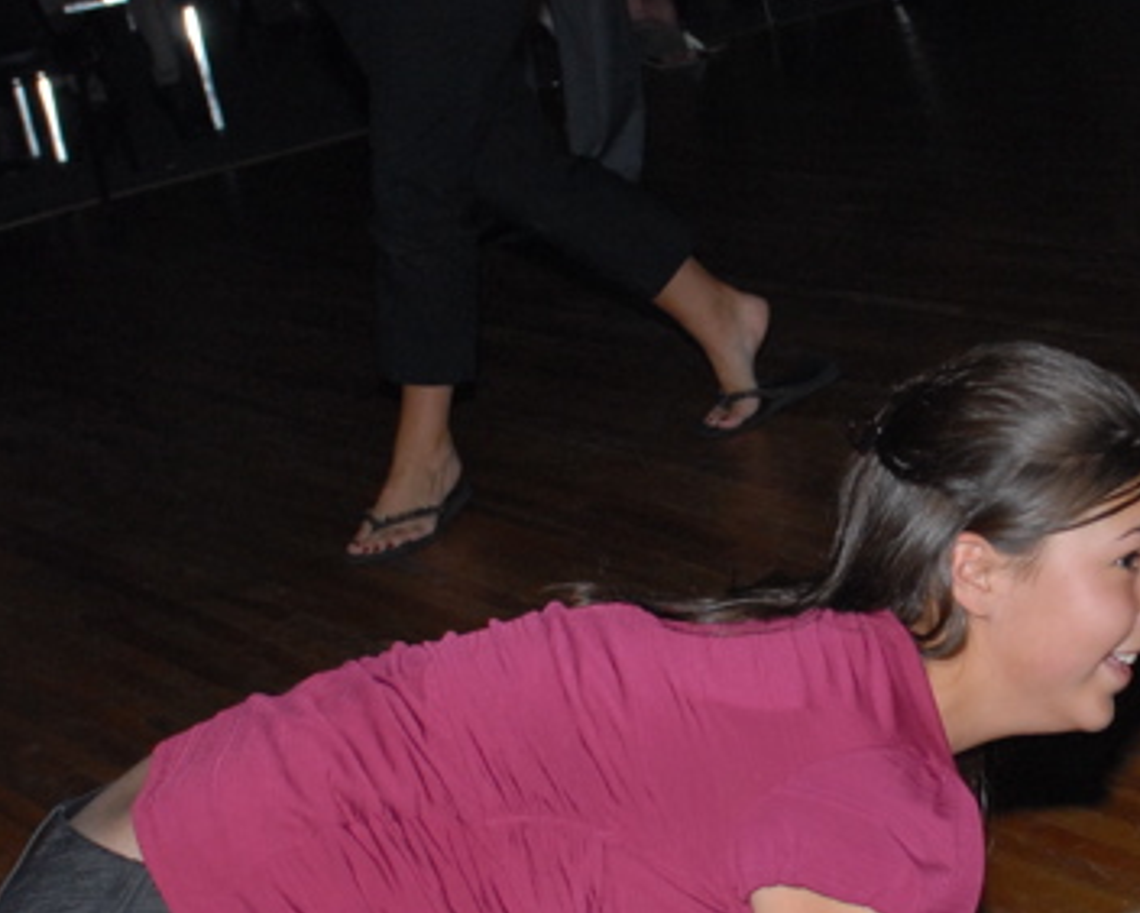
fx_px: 3241
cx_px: 1080
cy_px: 523
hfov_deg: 19.5
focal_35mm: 96
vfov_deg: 16.0
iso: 400
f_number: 5.6
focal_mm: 24
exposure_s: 1/60
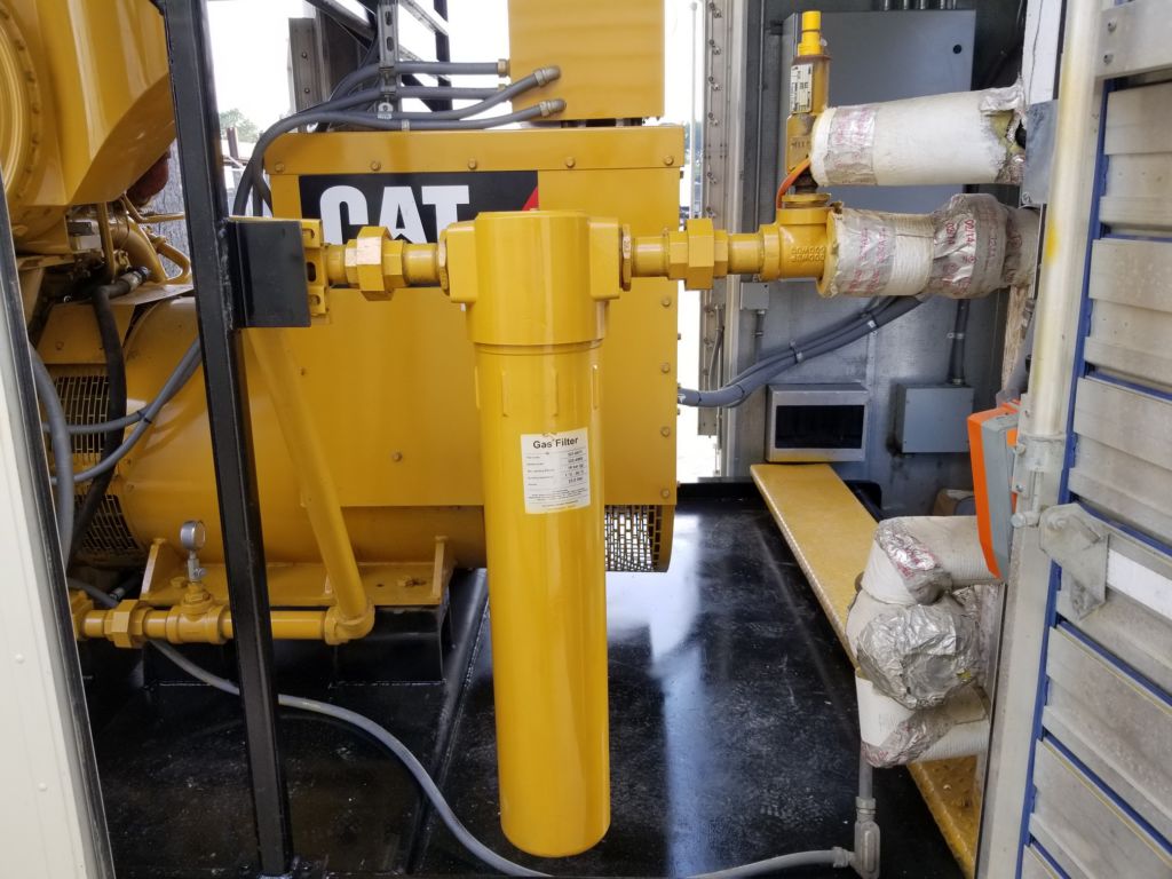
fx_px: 880
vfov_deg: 53.1
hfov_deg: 67.3
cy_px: 440
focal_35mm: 26
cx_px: 586
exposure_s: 1/211
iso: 50
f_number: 1.7
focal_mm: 4.25
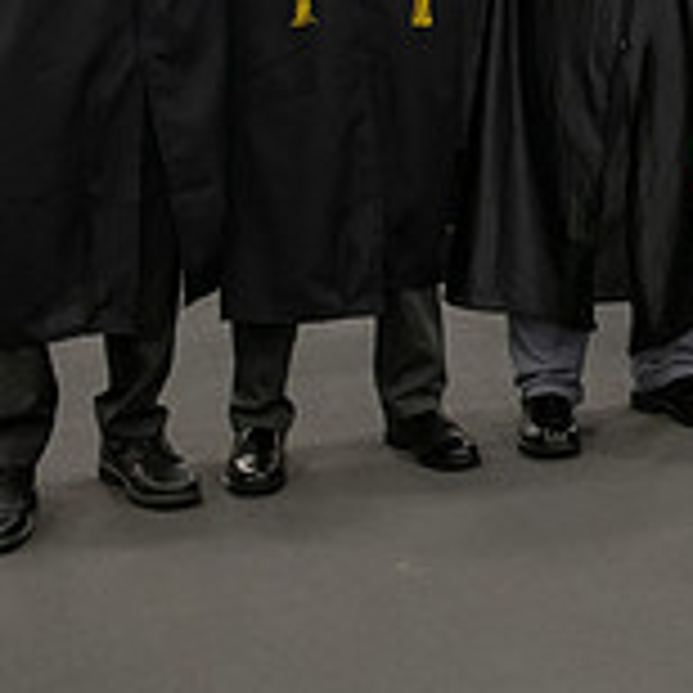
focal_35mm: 99
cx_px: 873
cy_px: -83
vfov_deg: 17.0
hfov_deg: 16.7
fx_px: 2242
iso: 2500
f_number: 3.5
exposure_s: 1/160
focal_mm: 31
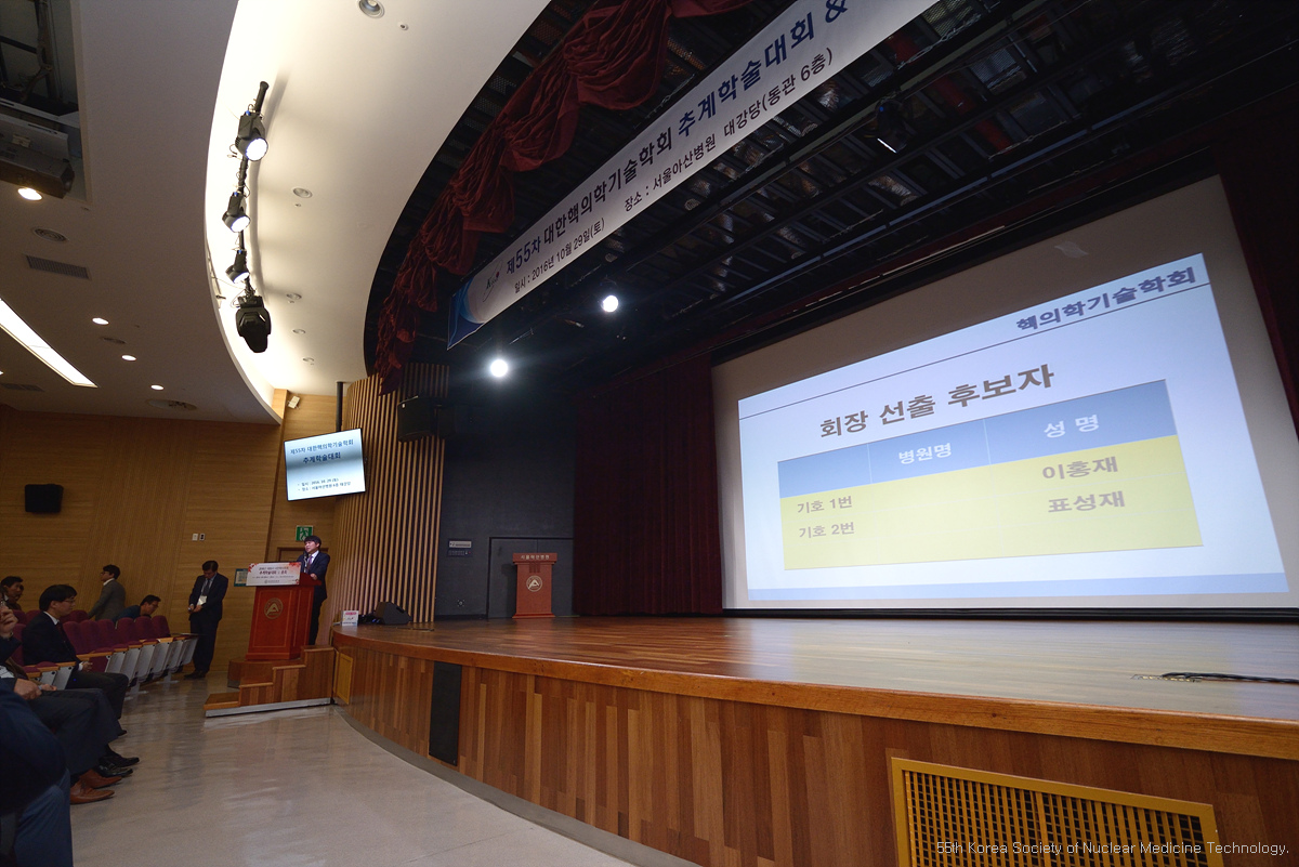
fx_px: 650
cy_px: 434
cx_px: 650
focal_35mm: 18
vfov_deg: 67.4
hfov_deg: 90.0
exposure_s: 1/320
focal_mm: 18
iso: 1800
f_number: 3.5
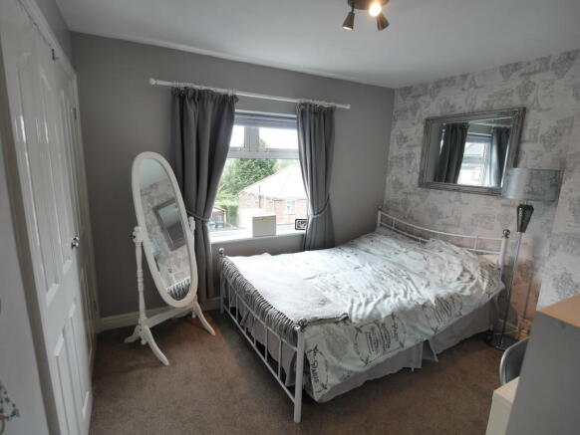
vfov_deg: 71.6
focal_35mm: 18
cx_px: 290
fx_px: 302
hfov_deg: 87.7
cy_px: 218
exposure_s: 1/60
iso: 320
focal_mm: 9
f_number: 4
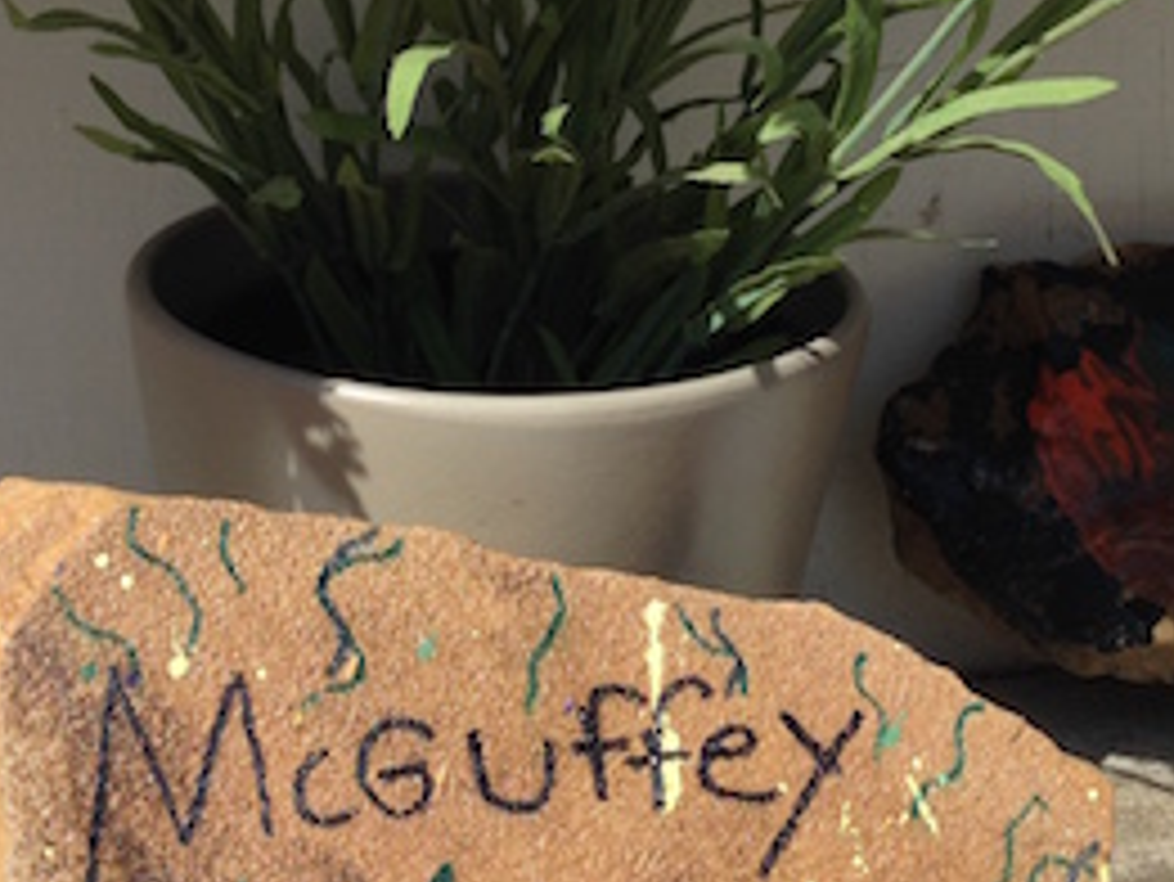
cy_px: 315
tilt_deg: -10.8
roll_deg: -0.3
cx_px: 553
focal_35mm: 81
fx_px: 2748
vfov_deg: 18.2
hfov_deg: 24.1
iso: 50
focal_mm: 4.12
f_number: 2.4
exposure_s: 1/1466
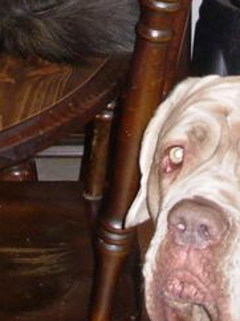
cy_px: -60
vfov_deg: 12.3
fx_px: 1454
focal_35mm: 157
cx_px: 156
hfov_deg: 9.4
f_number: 2.9
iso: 87
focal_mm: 6.3
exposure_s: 1/55.4
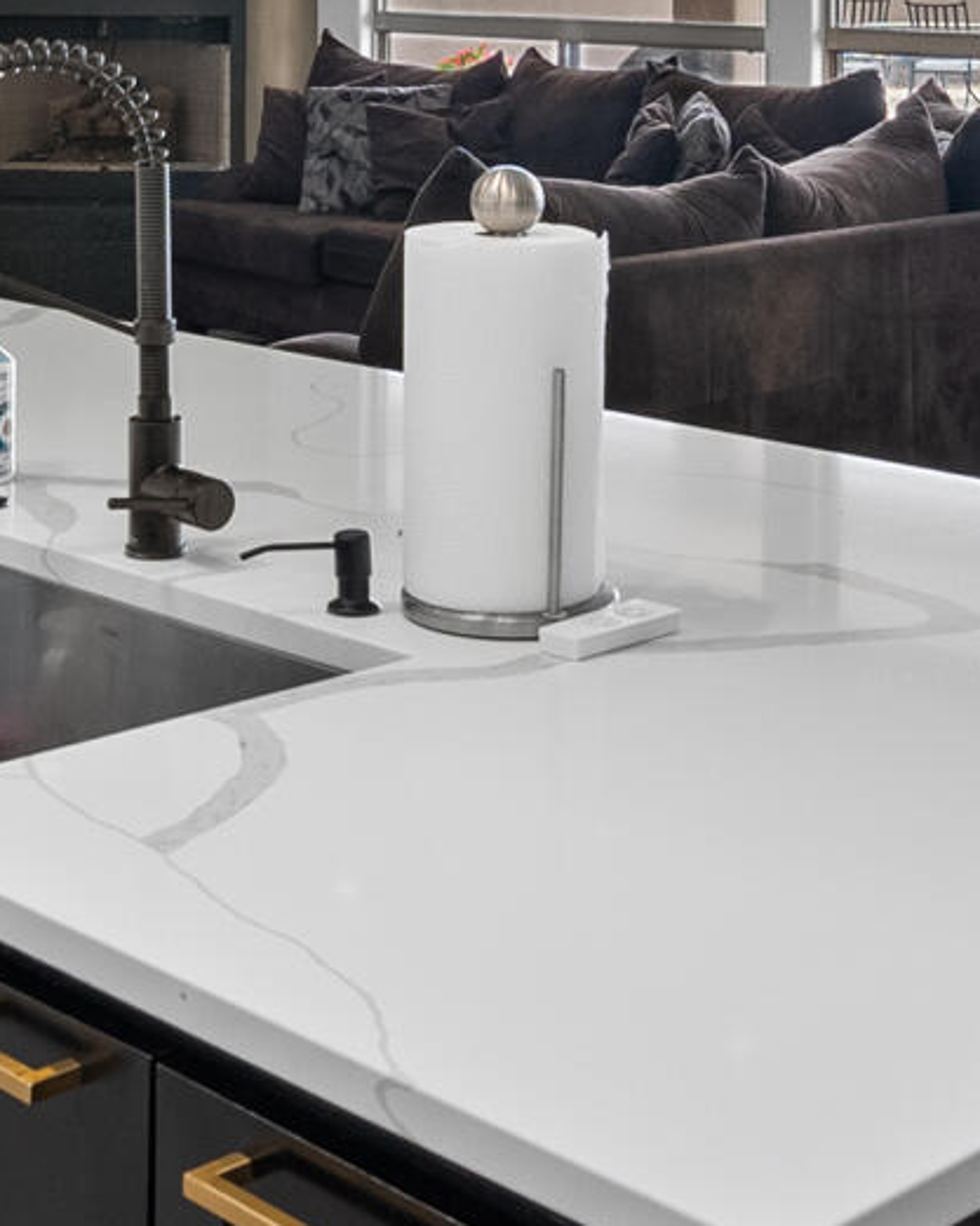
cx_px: 315
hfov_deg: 21.2
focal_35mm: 72
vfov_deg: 24.7
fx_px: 2613
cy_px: -115
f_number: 8
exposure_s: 1/6
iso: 640
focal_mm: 16
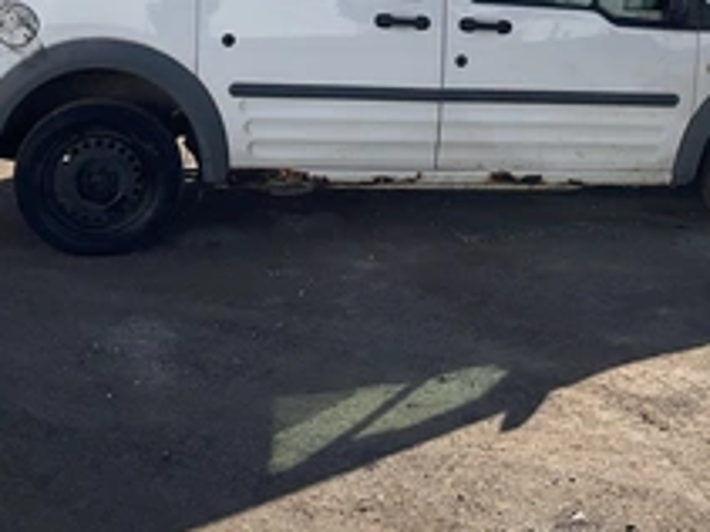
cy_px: 44
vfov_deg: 25.6
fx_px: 1127
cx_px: 441
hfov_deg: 34.8
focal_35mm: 55
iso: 25
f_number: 1.8
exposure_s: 1/2320
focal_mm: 3
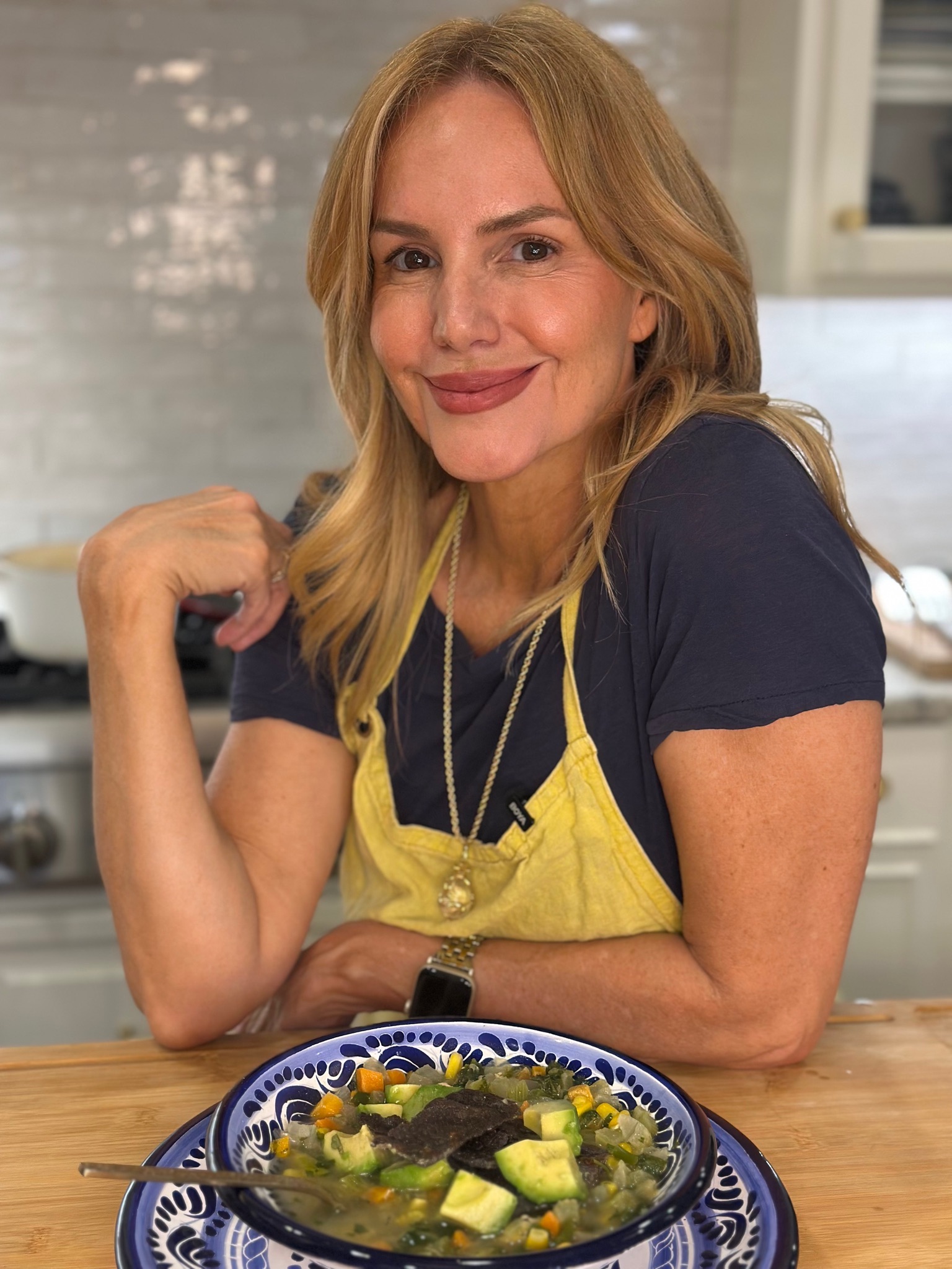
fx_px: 1760
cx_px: 476
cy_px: 634
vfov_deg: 39.7
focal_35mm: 48
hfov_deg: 30.3
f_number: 1.78
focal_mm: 6.86
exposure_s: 1/120
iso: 200
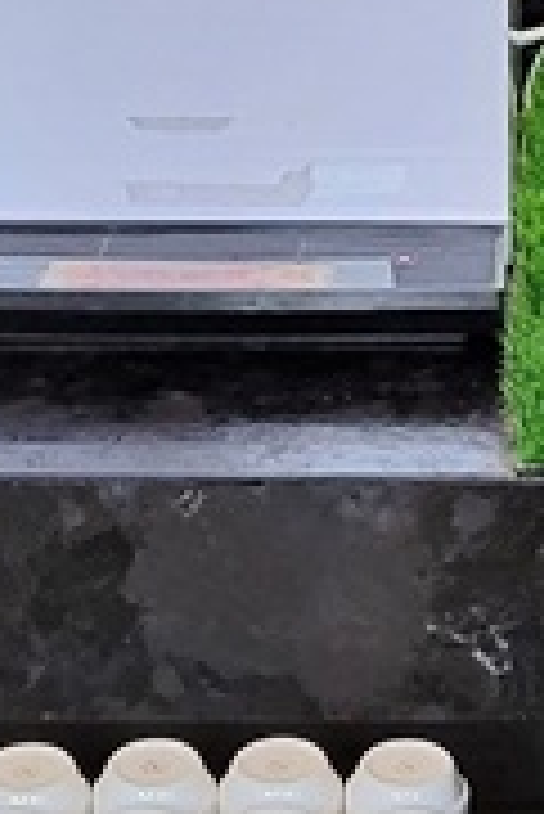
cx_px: 463
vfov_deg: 12.4
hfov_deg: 9.2
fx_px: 3371
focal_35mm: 149
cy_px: -711
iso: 500
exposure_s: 1/40
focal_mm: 5.4
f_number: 1.8
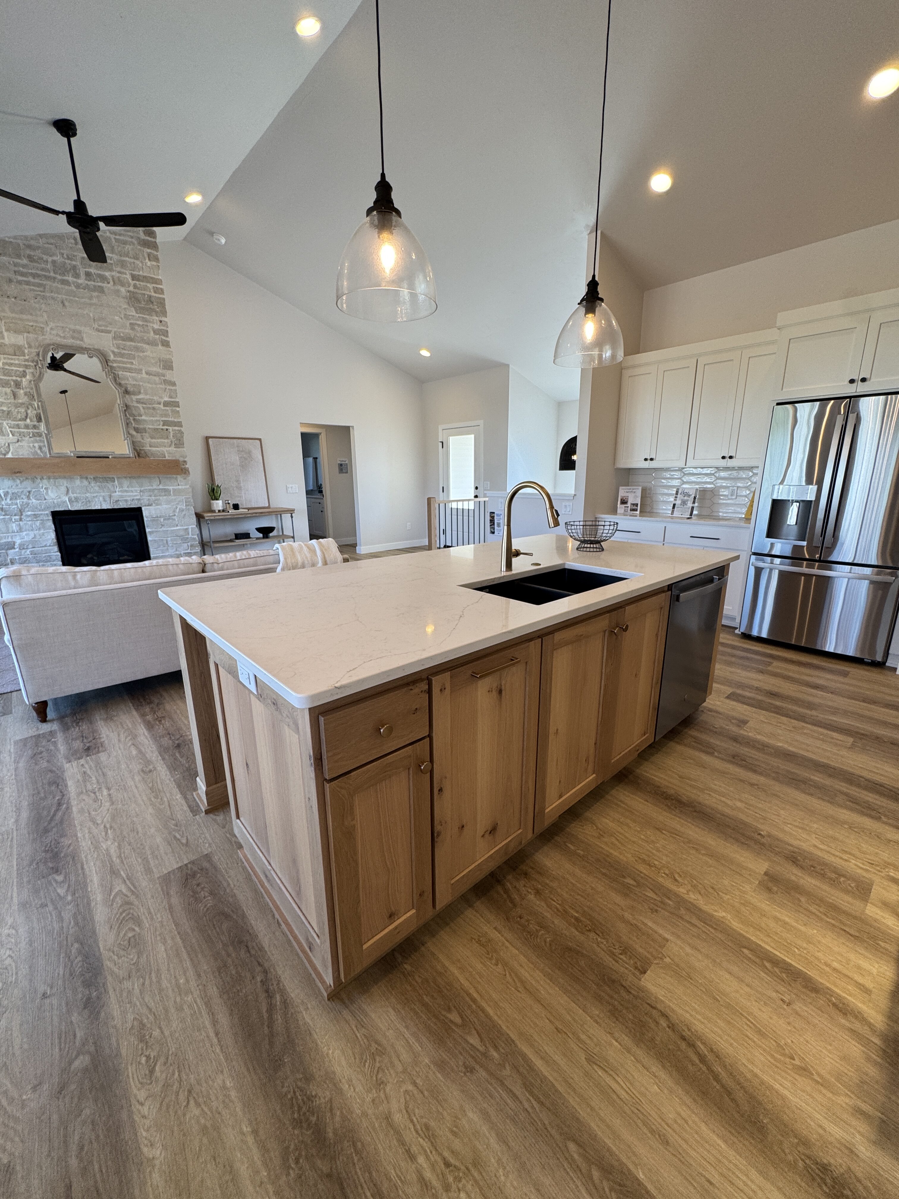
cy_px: 600
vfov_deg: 102.1
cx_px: 450
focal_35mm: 14
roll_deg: +1.1
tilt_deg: -14.3
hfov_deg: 85.7
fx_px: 485
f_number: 2.2
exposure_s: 1/120
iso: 80
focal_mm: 2.22
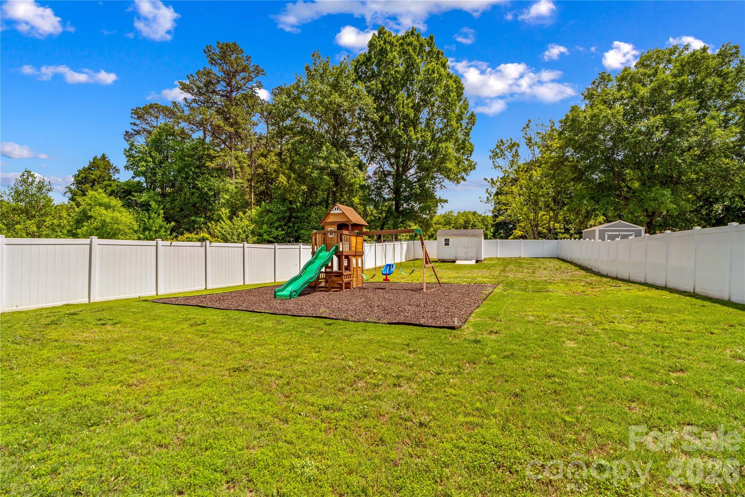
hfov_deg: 96.7
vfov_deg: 73.7
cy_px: 248
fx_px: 331
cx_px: 372
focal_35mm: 16
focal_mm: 16
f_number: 8
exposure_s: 1/125
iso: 100
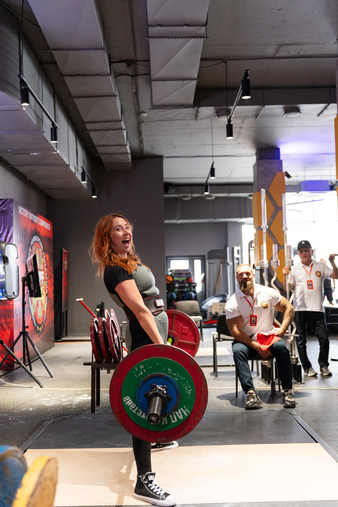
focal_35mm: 38
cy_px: 254
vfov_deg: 50.7
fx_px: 535
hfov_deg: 35.1
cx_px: 169
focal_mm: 38
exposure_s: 1/320
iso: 3200
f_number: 2.8
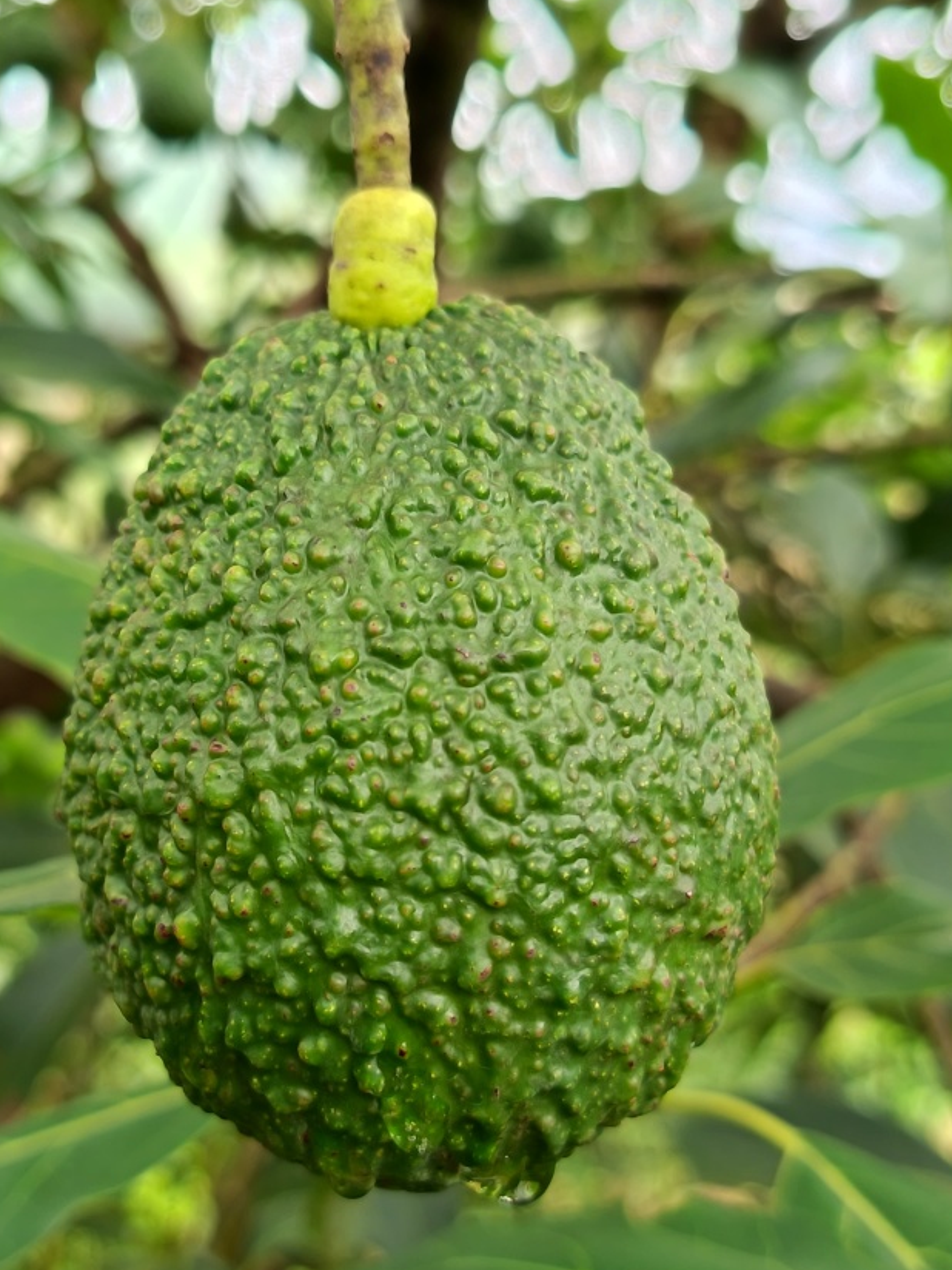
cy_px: 734
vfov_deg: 42.8
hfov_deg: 32.8
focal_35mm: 44
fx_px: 1613
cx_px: 407
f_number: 1.75
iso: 401
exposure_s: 1/100
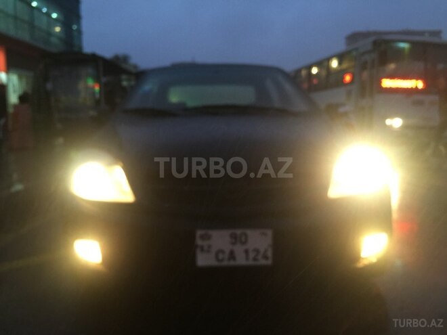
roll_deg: +0.6
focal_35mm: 29
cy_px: 168
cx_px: 224
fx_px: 374
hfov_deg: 61.7
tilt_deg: -7.7
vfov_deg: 48.2
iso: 80
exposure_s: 1/17
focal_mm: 4.15
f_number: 2.2
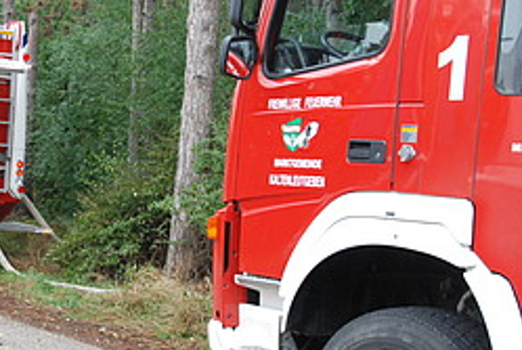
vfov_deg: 17.1
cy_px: 127
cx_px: 144
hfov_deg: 25.1
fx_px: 1162
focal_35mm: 80
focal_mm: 28
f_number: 7.1
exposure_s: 1/200
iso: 800
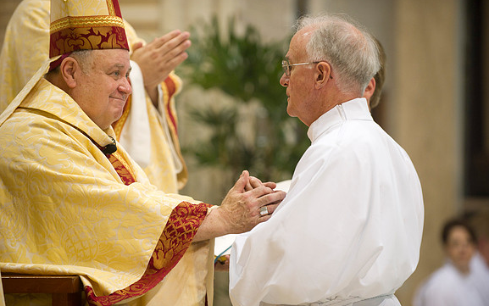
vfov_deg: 7.5
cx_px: 245
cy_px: 159
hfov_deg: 12.0
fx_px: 2320
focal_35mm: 174
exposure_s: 1/100
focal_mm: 170
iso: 2000
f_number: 2.8
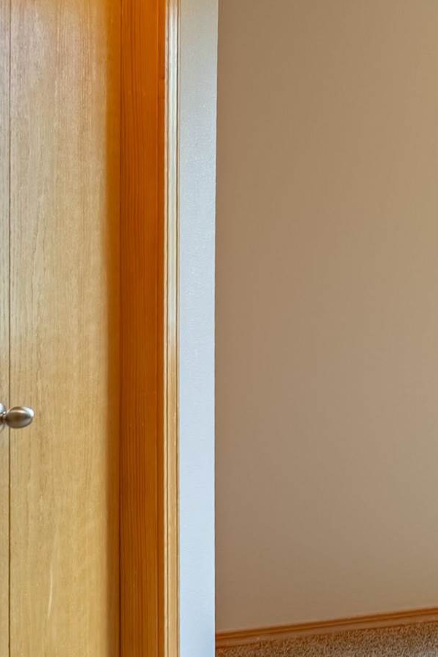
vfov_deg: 33.7
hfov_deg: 14.4
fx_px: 1058
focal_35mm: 58
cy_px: 151
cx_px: 1075
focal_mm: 17
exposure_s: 1/200
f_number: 8
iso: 400
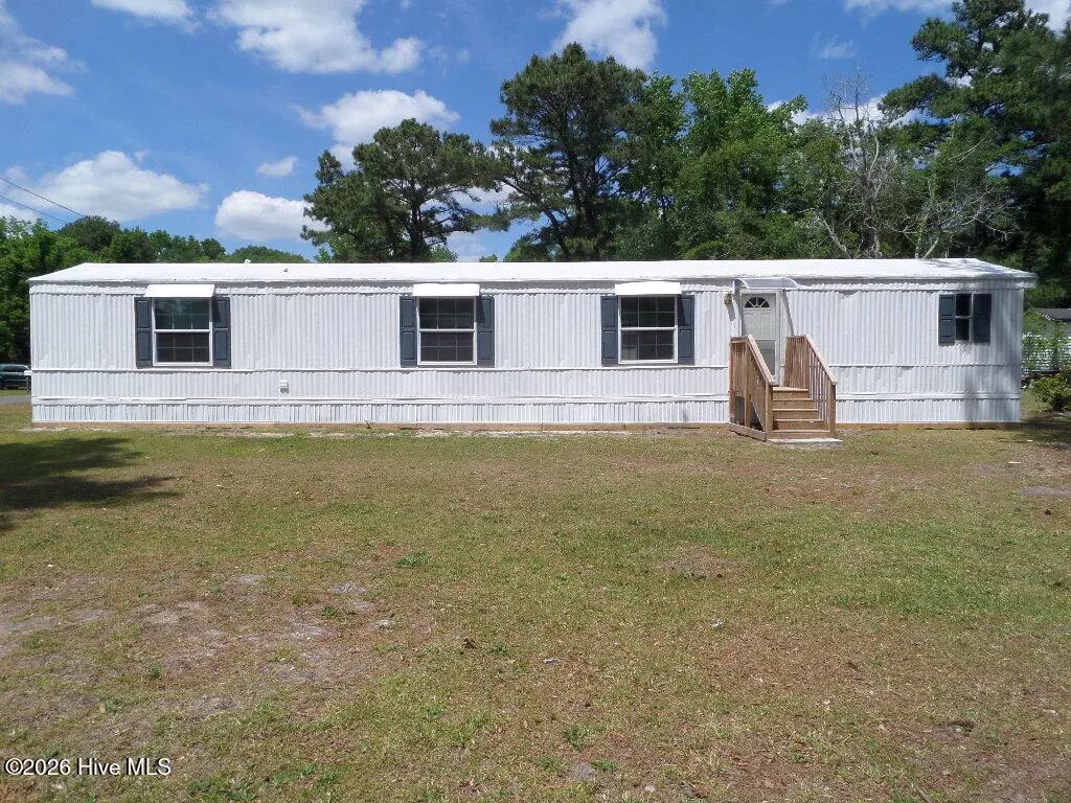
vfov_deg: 56.8
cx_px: 536
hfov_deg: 71.6
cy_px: 402
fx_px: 743
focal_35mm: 24
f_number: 4.6
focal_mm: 4
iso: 100
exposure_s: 1/1000
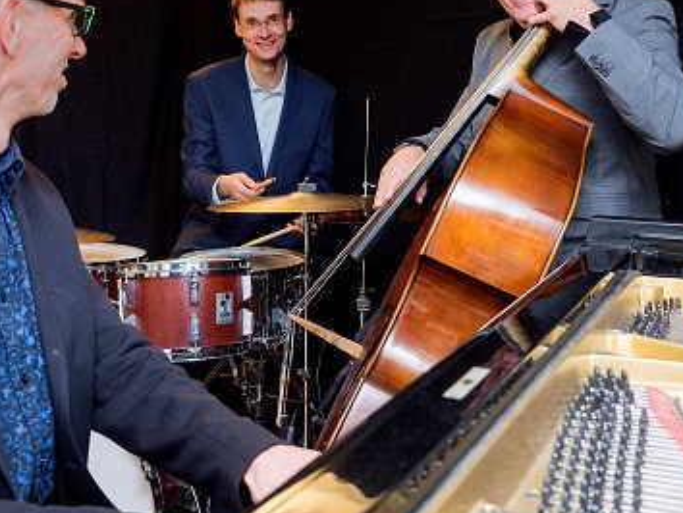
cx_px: 353
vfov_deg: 30.1
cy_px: 184
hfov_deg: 39.6
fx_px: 948
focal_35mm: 48
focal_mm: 17
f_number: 2.8
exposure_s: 1/30
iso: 400
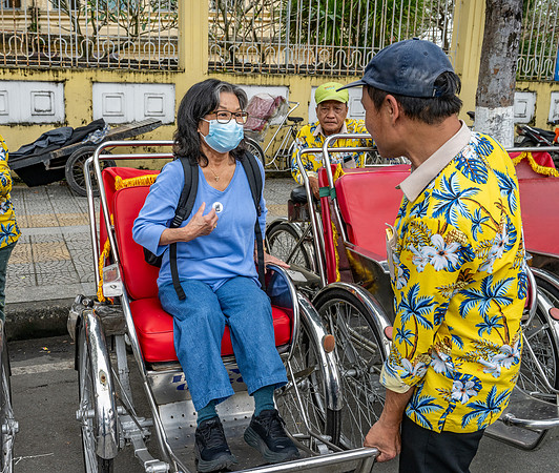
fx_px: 595
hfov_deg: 49.8
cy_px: 236
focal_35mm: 35
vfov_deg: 43.4
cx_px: 209
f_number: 8
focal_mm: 30
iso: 360
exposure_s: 1/200
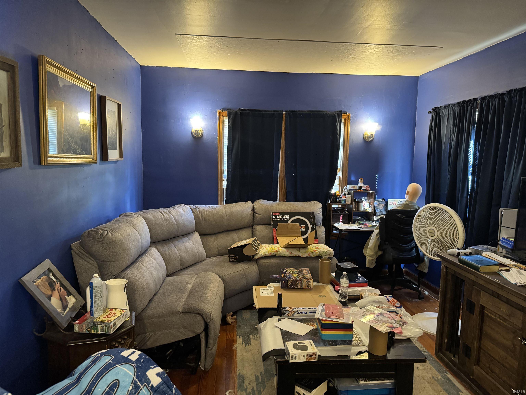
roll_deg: -2.1
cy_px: 198
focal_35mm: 24
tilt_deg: -4.2
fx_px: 365
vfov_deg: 56.8
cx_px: 263
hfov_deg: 71.6
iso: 800
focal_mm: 6.76
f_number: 1.78
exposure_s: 1/40
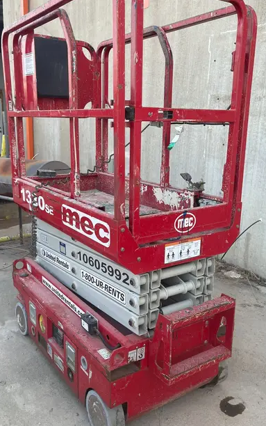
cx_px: 133
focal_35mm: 33
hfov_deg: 38.4
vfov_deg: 58.1
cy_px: 220
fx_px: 382
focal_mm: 5.1
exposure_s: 1/195
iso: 40
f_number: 1.6
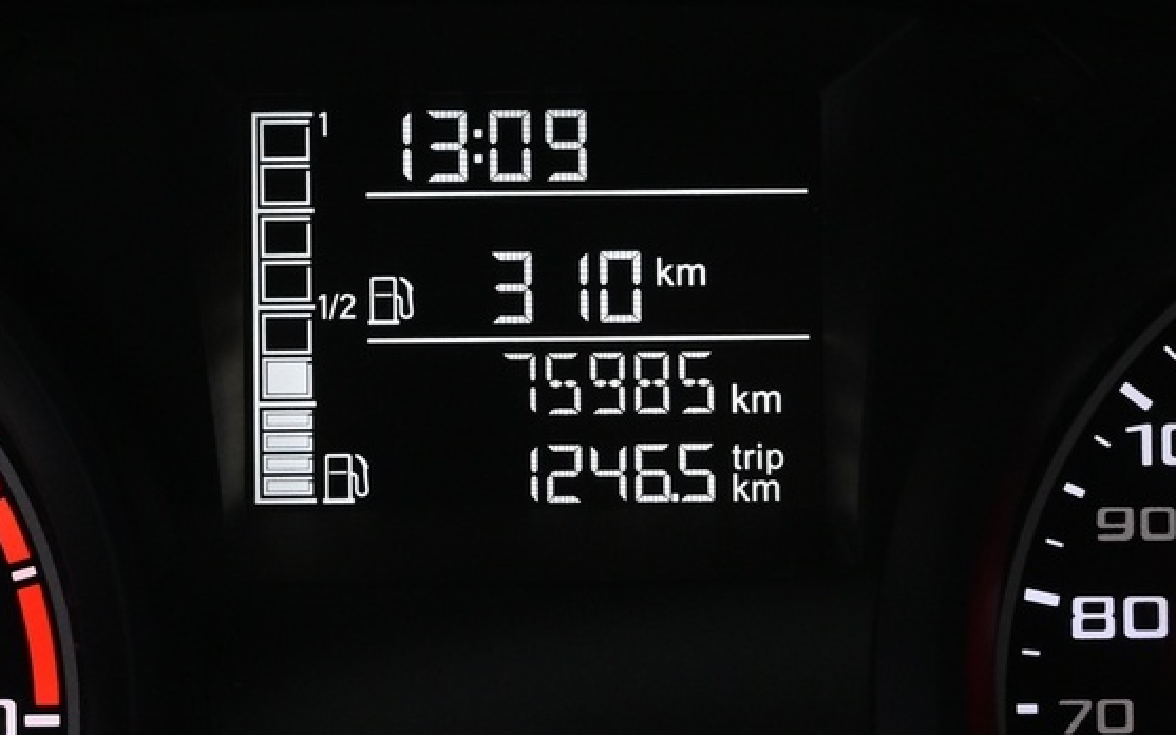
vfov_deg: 8.2
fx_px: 5127
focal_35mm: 160
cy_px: 452
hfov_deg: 13.1
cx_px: 498
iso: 1000
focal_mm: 36
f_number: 5.3
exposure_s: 1/30
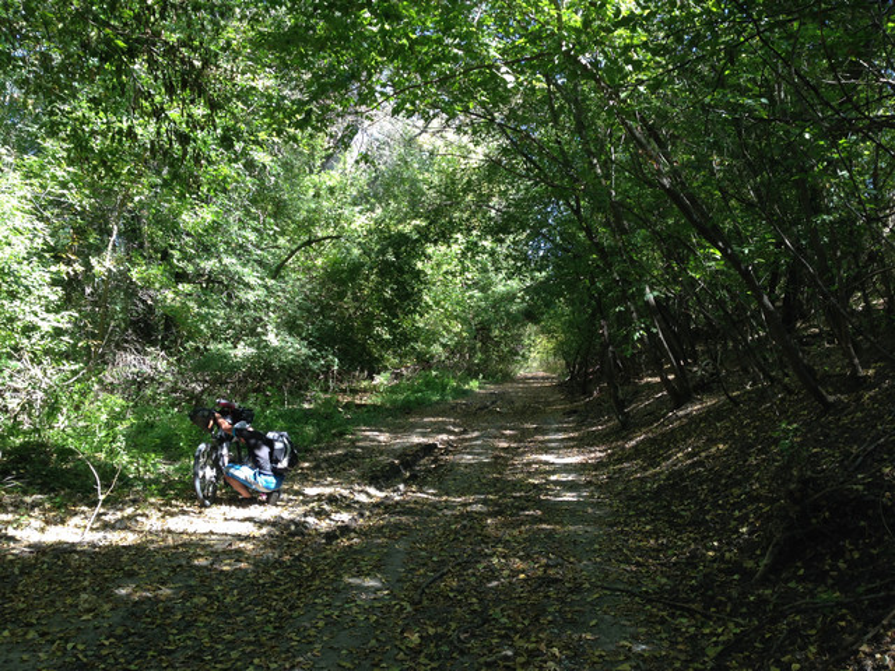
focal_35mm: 33
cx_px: 448
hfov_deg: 55.4
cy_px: 336
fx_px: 853
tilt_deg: +1.0
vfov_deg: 42.9
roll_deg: +0.7
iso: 50
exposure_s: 1/120
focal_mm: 4.12
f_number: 2.4
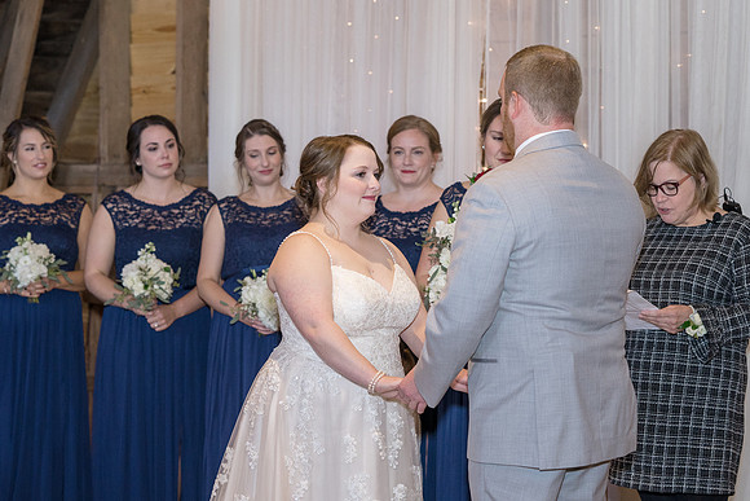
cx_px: 393
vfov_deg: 15.3
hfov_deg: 22.7
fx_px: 1867
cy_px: 241
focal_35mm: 90
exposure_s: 1/250
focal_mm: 80
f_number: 4
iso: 2000
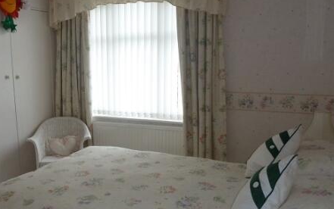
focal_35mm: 35
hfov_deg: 54.5
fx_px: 319
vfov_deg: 36.1
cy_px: 132
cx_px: 120
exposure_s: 1/30
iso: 160
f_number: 3.3
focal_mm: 4.1
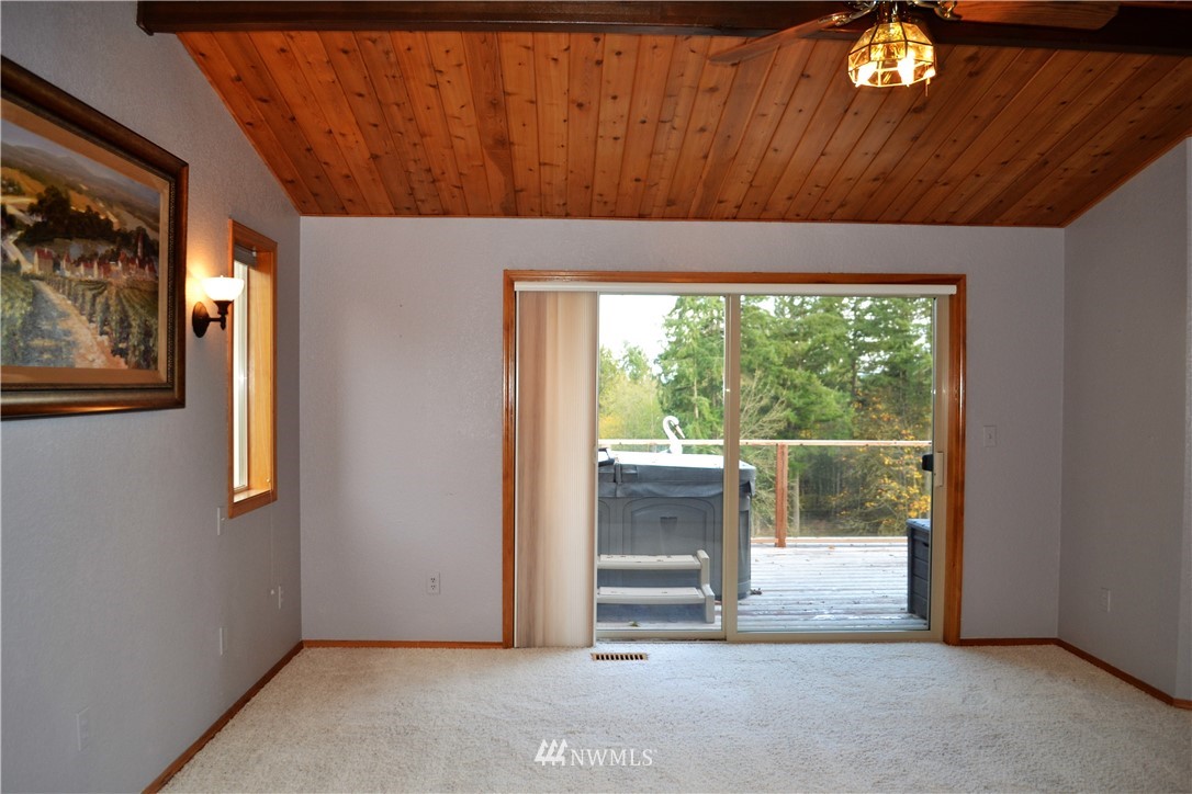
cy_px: 397
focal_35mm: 27
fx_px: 894
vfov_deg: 47.9
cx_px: 596
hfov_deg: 67.4
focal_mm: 18
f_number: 4
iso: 400
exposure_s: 1/80
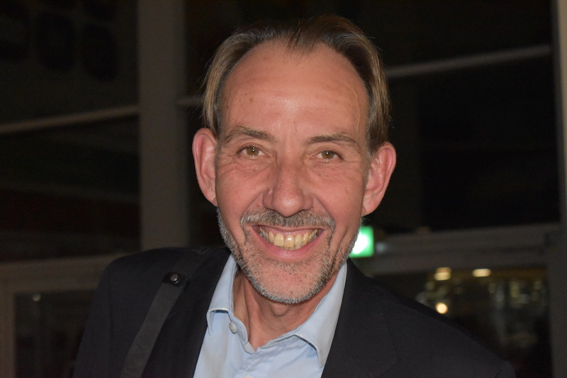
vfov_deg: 16.5
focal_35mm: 82
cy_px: 189
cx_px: 284
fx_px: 1299
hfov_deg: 24.6
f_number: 5.6
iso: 6400
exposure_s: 1/60
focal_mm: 55
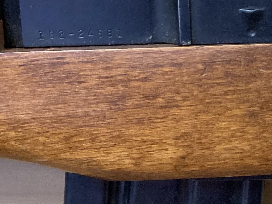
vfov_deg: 16.1
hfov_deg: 20.8
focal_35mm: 91
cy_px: 32
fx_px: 715
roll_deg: -1.0
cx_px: 277
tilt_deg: +1.7
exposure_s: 1/60
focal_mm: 3.3
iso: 320
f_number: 2.4
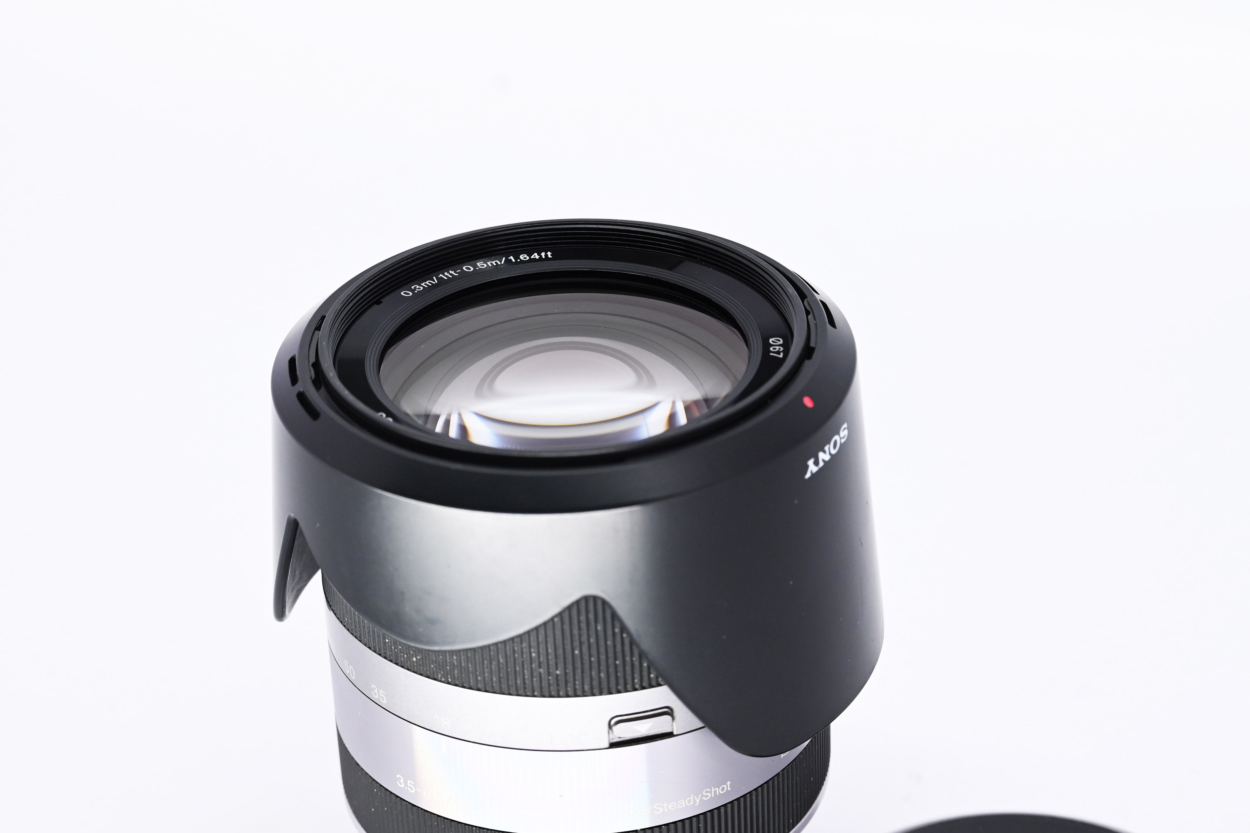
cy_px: 416
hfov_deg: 20.4
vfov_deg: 13.7
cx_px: 625
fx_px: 3472
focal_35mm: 100
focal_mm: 67
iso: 500
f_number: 9
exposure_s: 1/160
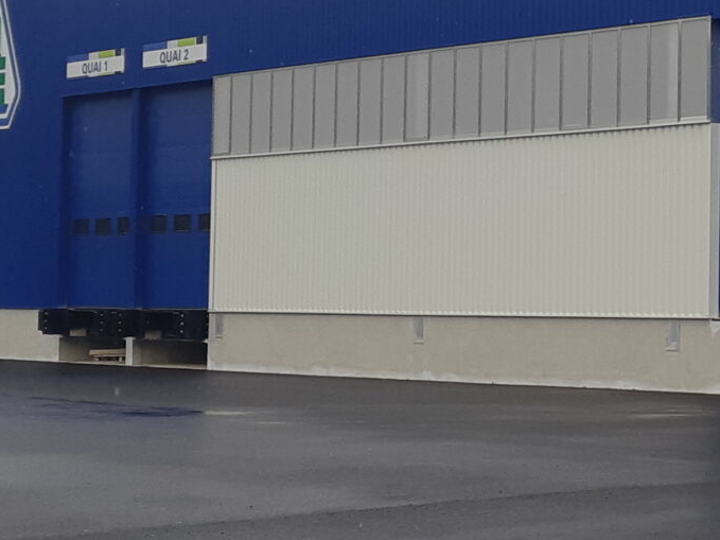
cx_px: 999
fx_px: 2038
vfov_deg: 15.1
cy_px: 175
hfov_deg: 18.3
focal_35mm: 98
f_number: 1.7
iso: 40
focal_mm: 3.93
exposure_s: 1/1414
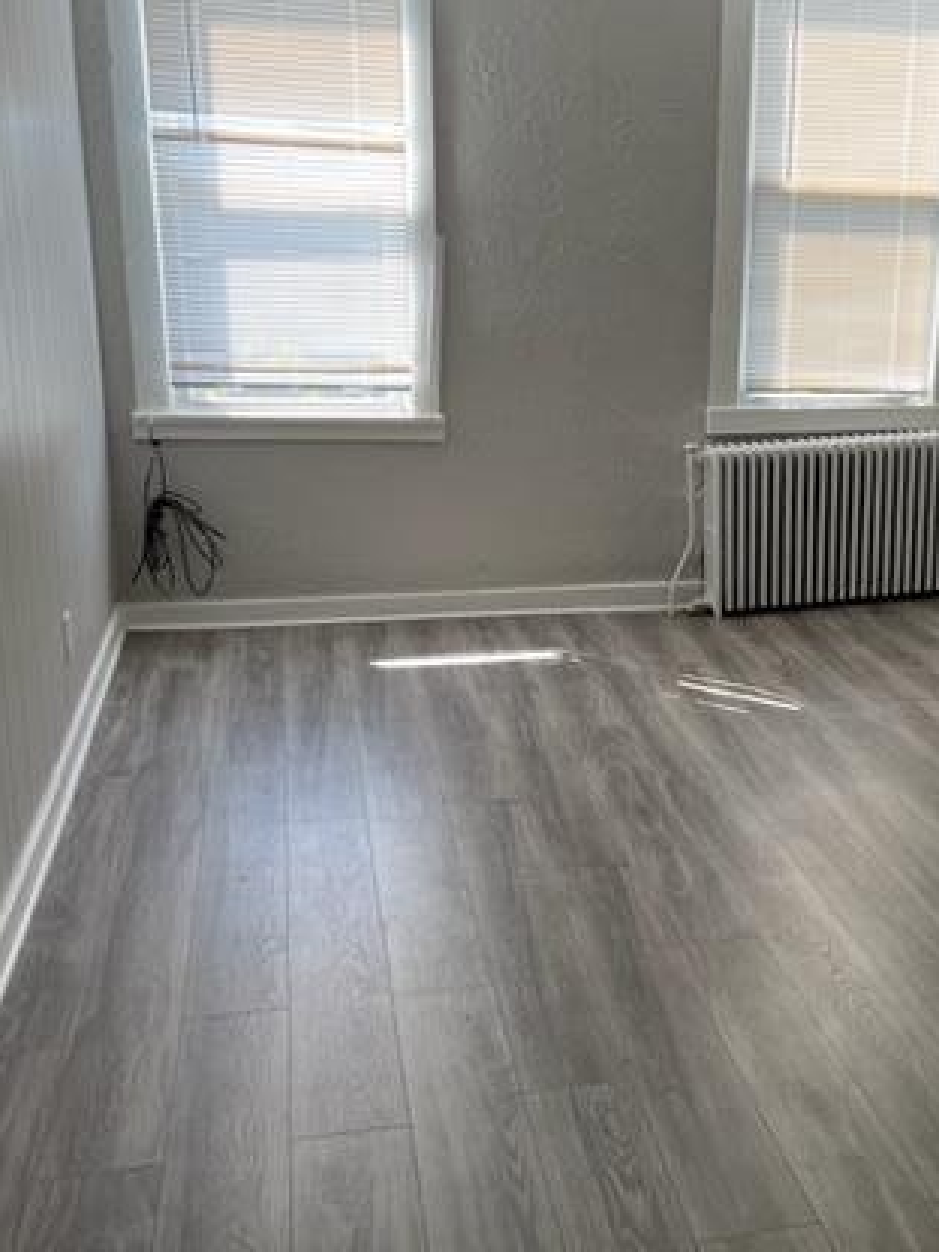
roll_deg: -0.2
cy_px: 650
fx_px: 1447
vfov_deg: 46.8
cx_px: 707
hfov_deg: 35.2
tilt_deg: -15.0
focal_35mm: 40
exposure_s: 1/136
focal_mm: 5.1
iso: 64
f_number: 1.6
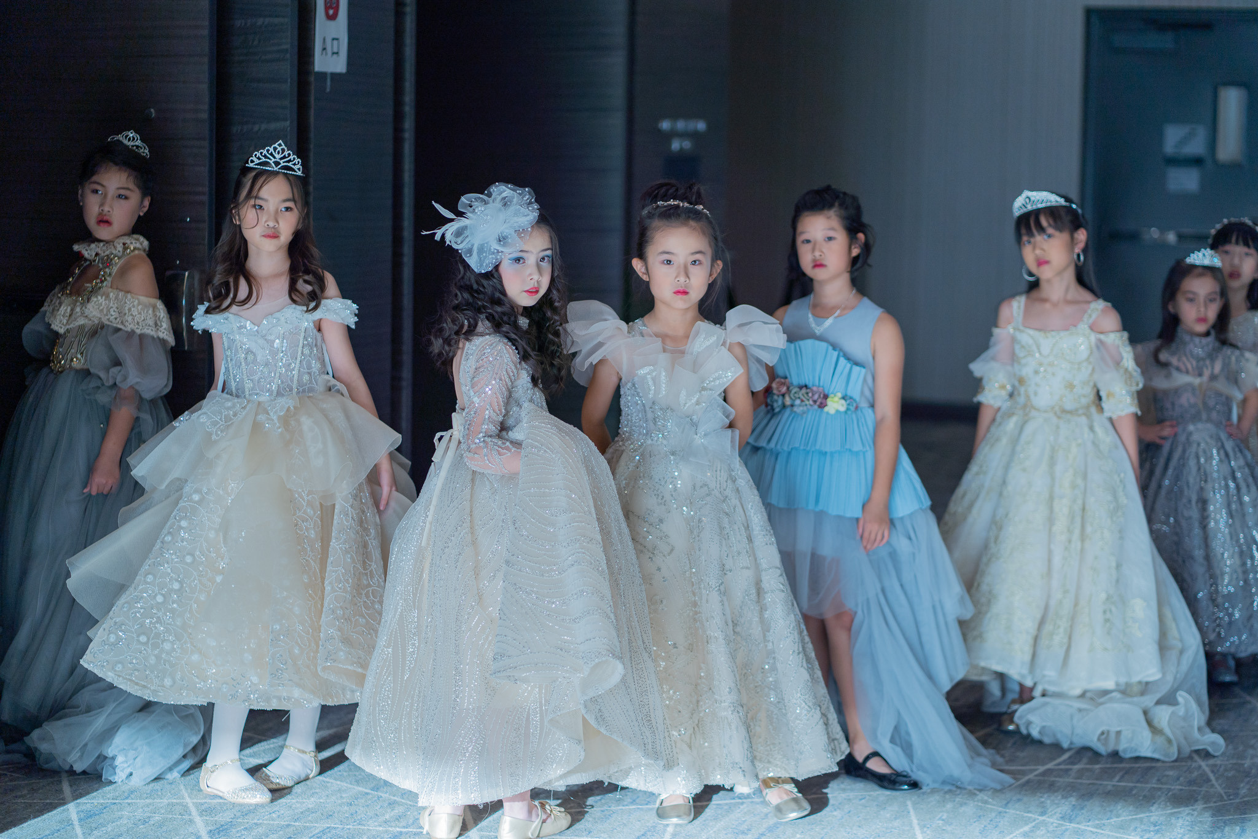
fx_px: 2970
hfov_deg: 23.9
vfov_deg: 16.1
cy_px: 420
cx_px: 629
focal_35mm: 85
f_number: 1.8
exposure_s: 1/800
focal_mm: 85
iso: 200
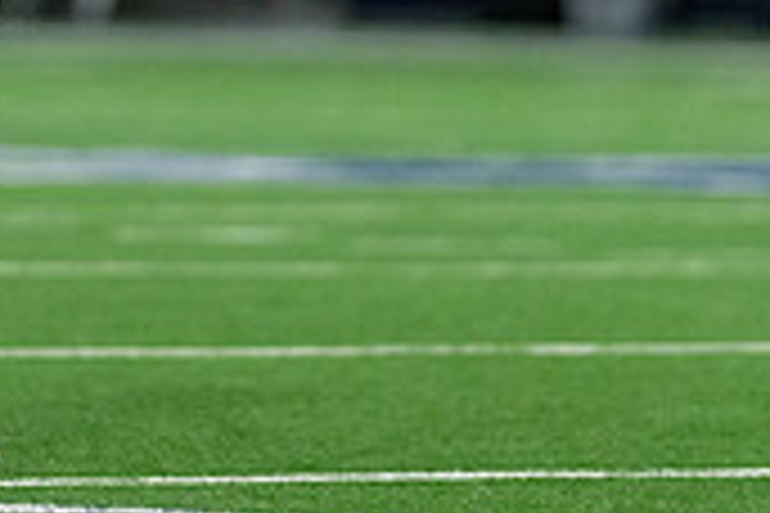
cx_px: -59
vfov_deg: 2.0
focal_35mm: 679
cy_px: -317
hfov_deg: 3.0
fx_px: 14522
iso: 3200
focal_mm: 200
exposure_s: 1/1250
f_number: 2.8
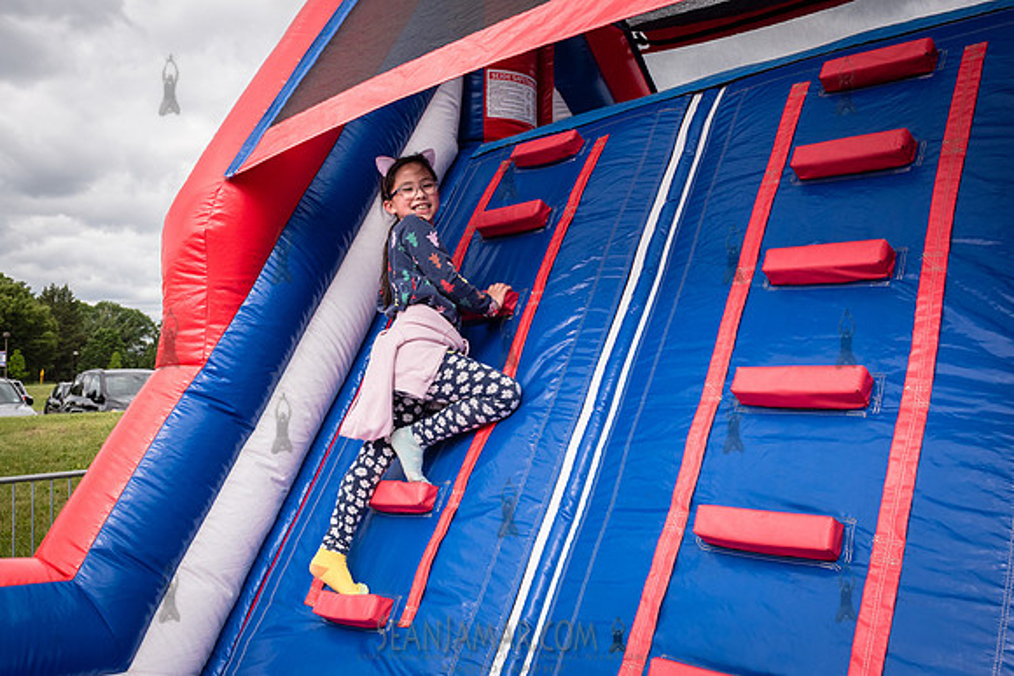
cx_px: 439
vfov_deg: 42.0
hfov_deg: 59.7
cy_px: 312
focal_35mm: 31
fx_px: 880
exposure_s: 1/1250
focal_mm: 24
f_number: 5.6
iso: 400
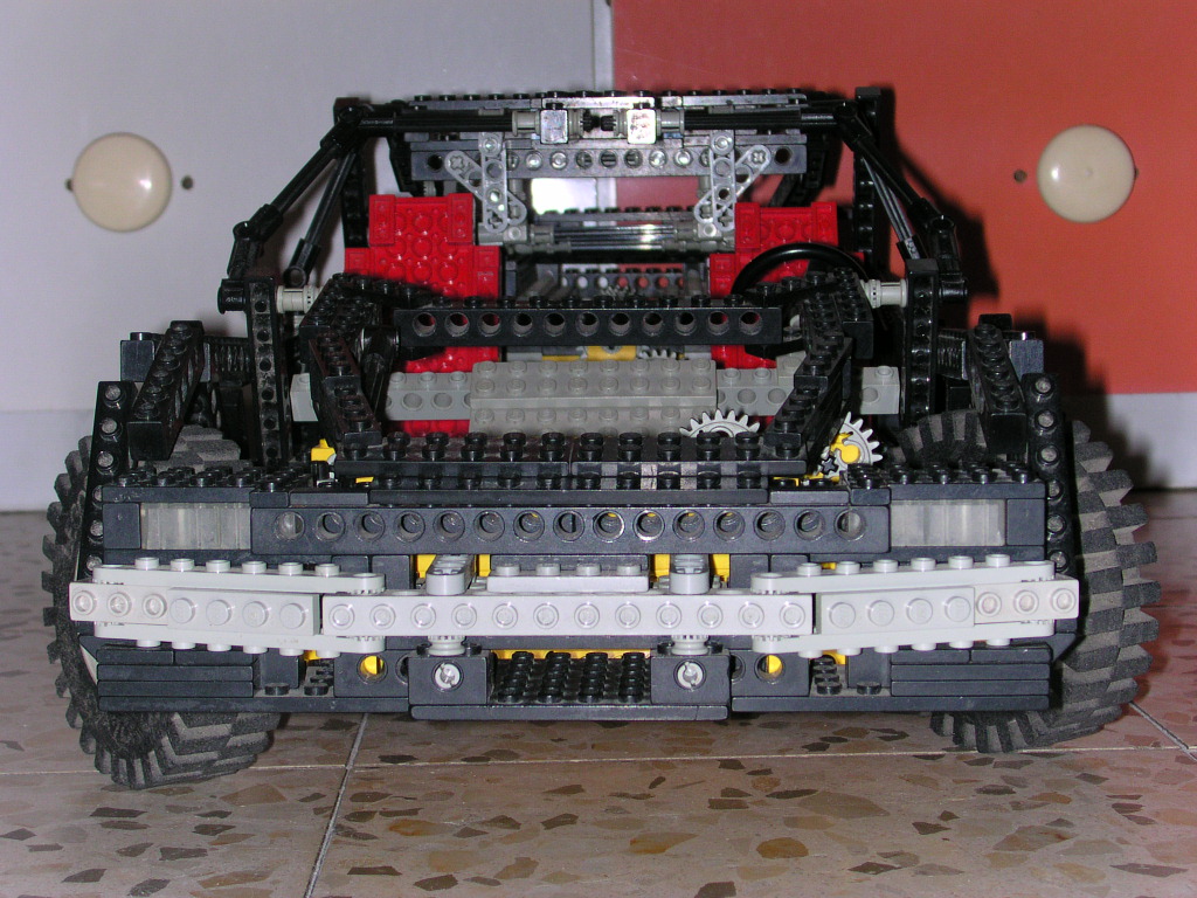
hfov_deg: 28.6
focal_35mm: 68
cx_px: 598
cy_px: 449
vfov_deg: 21.6
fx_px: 2351
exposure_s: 1/60
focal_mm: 10.4
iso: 100
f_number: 3.7
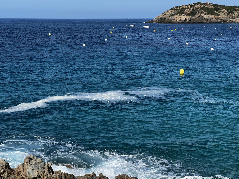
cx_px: 120
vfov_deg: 19.1
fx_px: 532
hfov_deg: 25.3
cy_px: 90
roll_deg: +0.4
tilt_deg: -7.1
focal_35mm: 77
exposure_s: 1/708
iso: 32
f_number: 2.8
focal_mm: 9
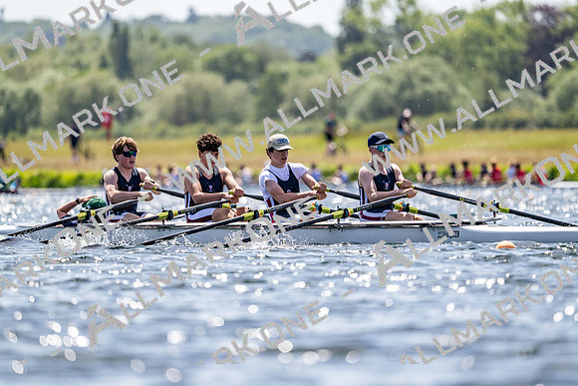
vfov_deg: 3.4
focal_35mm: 400
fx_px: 6423
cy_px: 193
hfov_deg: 5.2
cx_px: 289
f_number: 4.5
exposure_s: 1/2500
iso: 200
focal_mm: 400
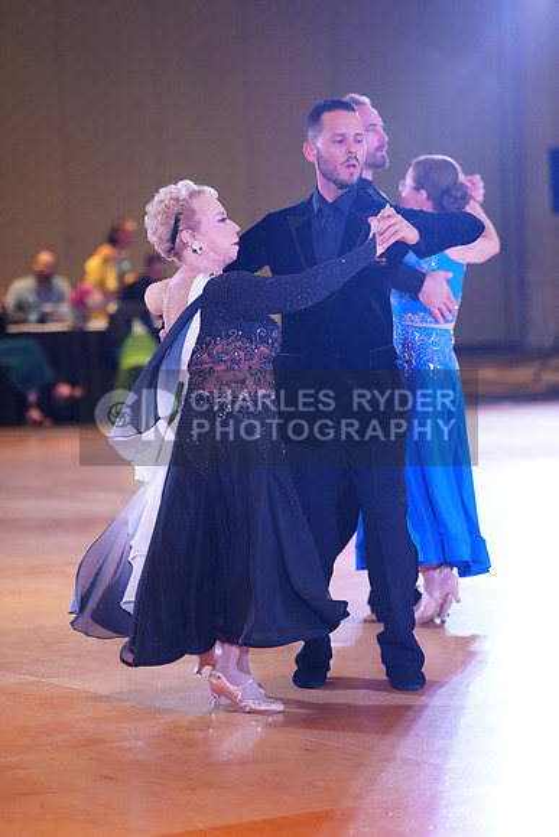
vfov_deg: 15.4
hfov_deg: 10.3
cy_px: 418
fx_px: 3096
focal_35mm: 133
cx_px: 280
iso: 5000
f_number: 2.8
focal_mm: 133
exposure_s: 1/400
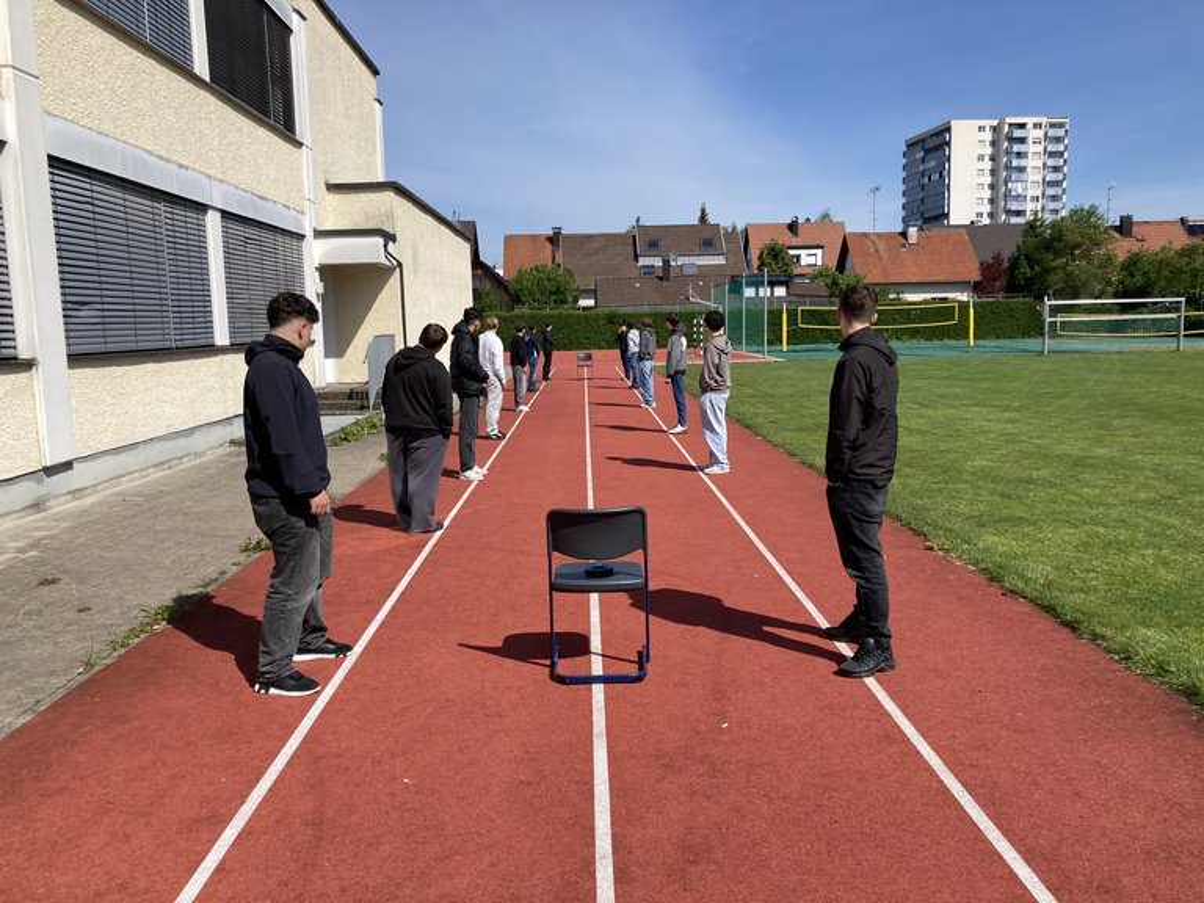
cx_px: 602
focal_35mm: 28
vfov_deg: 49.7
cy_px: 452
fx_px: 974
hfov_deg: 63.4
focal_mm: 3.99
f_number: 1.8
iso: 20
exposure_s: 1/2288
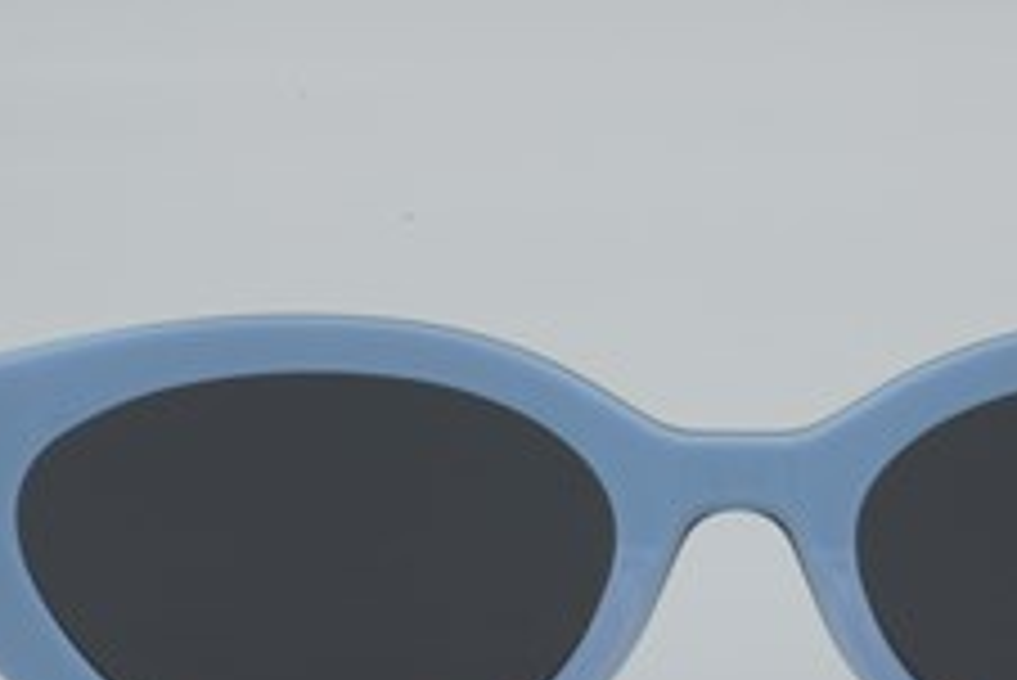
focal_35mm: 146
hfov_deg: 14.0
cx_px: 738
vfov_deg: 9.4
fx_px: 4124
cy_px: 554
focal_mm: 55
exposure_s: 1/4
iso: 100
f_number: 32
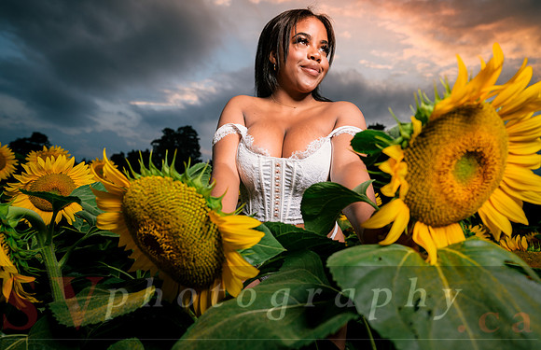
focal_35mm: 24
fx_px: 361
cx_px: 270
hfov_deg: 73.8
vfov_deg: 51.8
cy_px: 175
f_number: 4
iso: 64
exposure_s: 1/125
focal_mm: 24
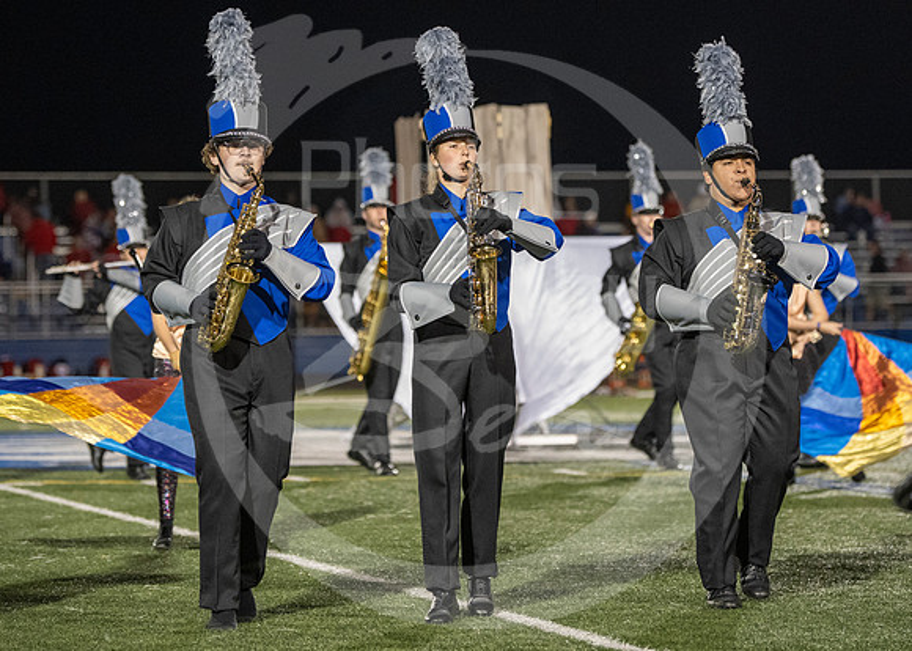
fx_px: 4252
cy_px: 233
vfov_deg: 8.8
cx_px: 496
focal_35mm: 164
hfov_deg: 12.2
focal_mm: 120
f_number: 2.8
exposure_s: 1/500
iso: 4000
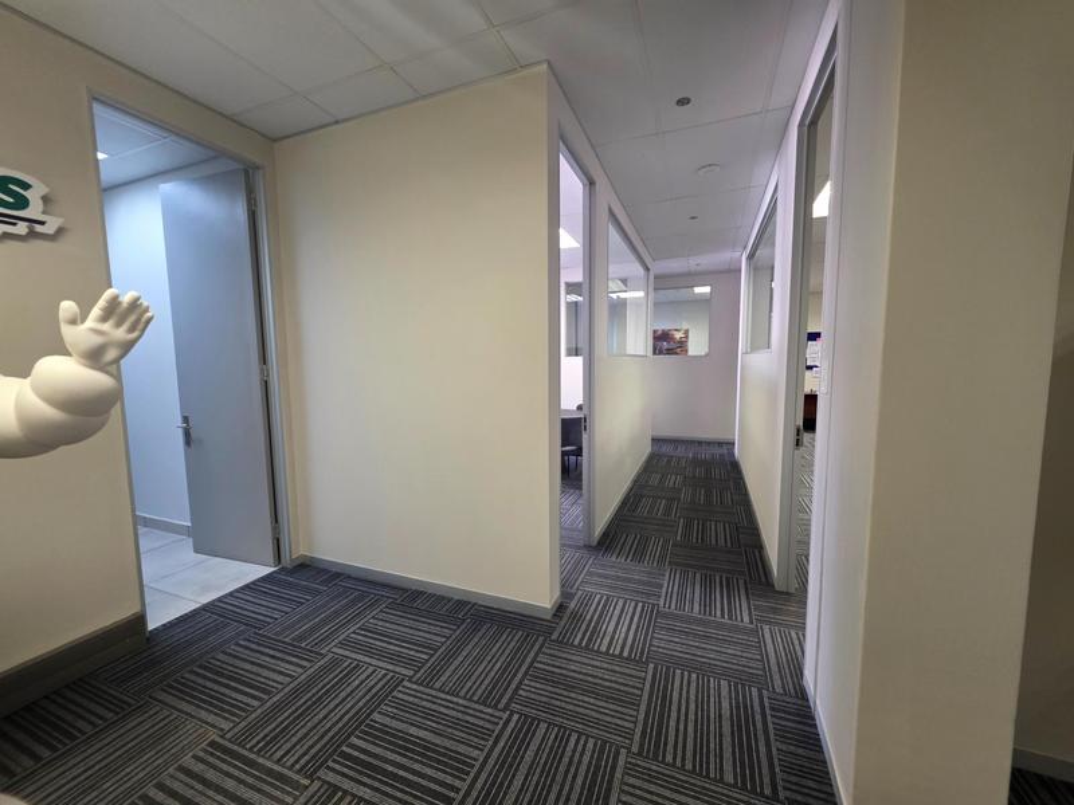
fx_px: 403
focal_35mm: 13
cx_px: 537
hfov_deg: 106.2
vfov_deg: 89.9
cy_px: 402
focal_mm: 2.2
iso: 160
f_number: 1.9
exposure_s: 1/50
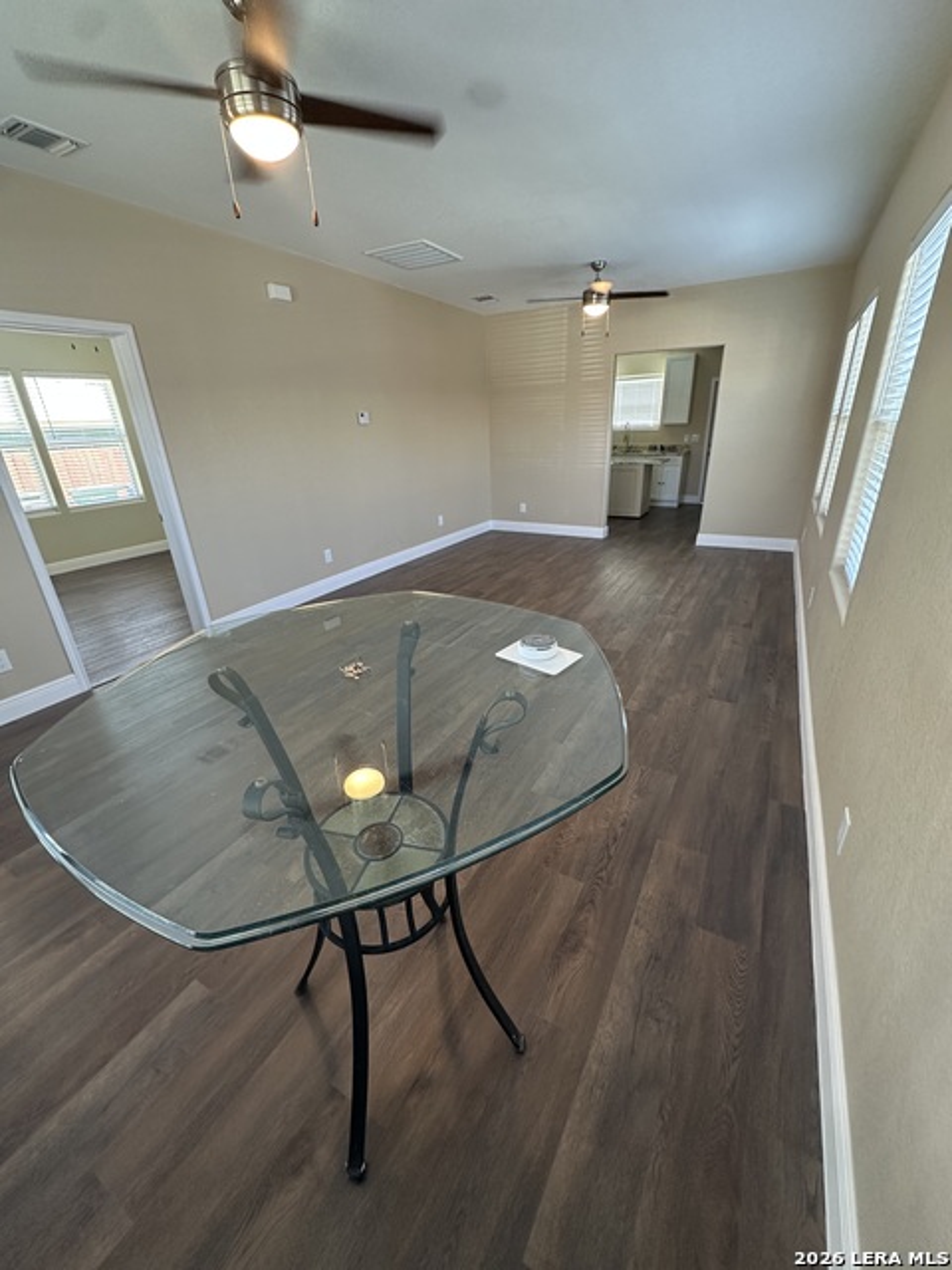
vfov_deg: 102.1
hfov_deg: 85.7
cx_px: 476
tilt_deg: -23.7
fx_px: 513
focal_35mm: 14
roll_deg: +1.0
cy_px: 635
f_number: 2.2
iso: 160
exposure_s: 1/60
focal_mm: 2.22
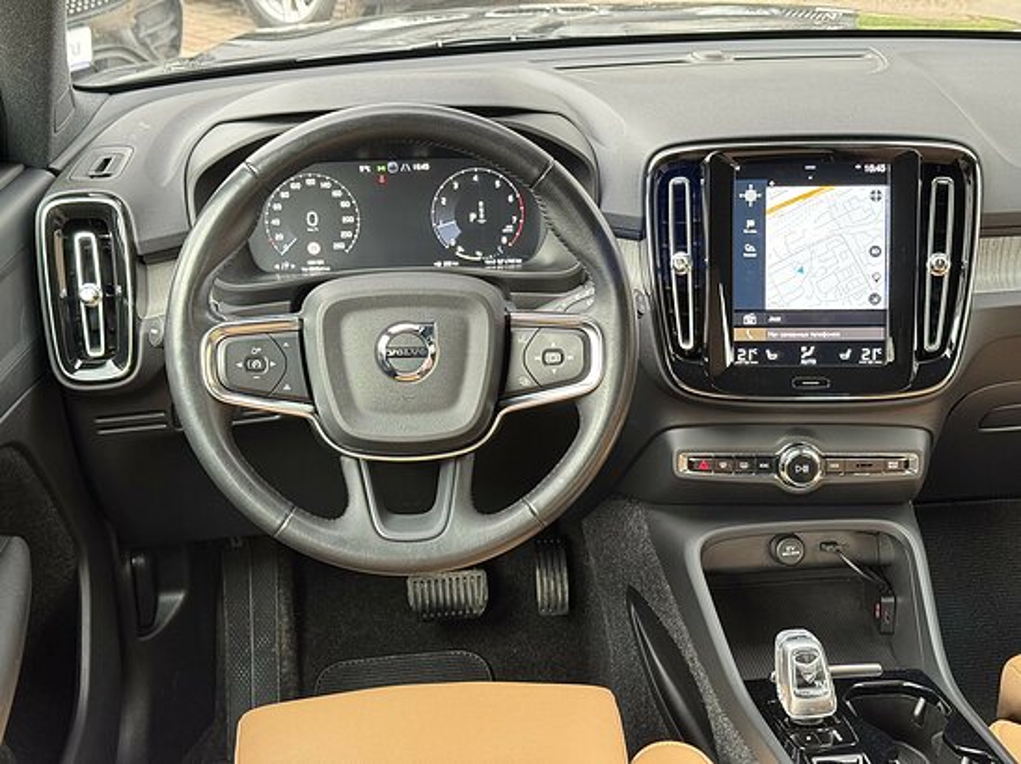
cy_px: 382
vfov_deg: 30.2
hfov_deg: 39.7
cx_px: 510
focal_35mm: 48
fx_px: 1415
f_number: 1.78
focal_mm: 6.76
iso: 500
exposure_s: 1/40
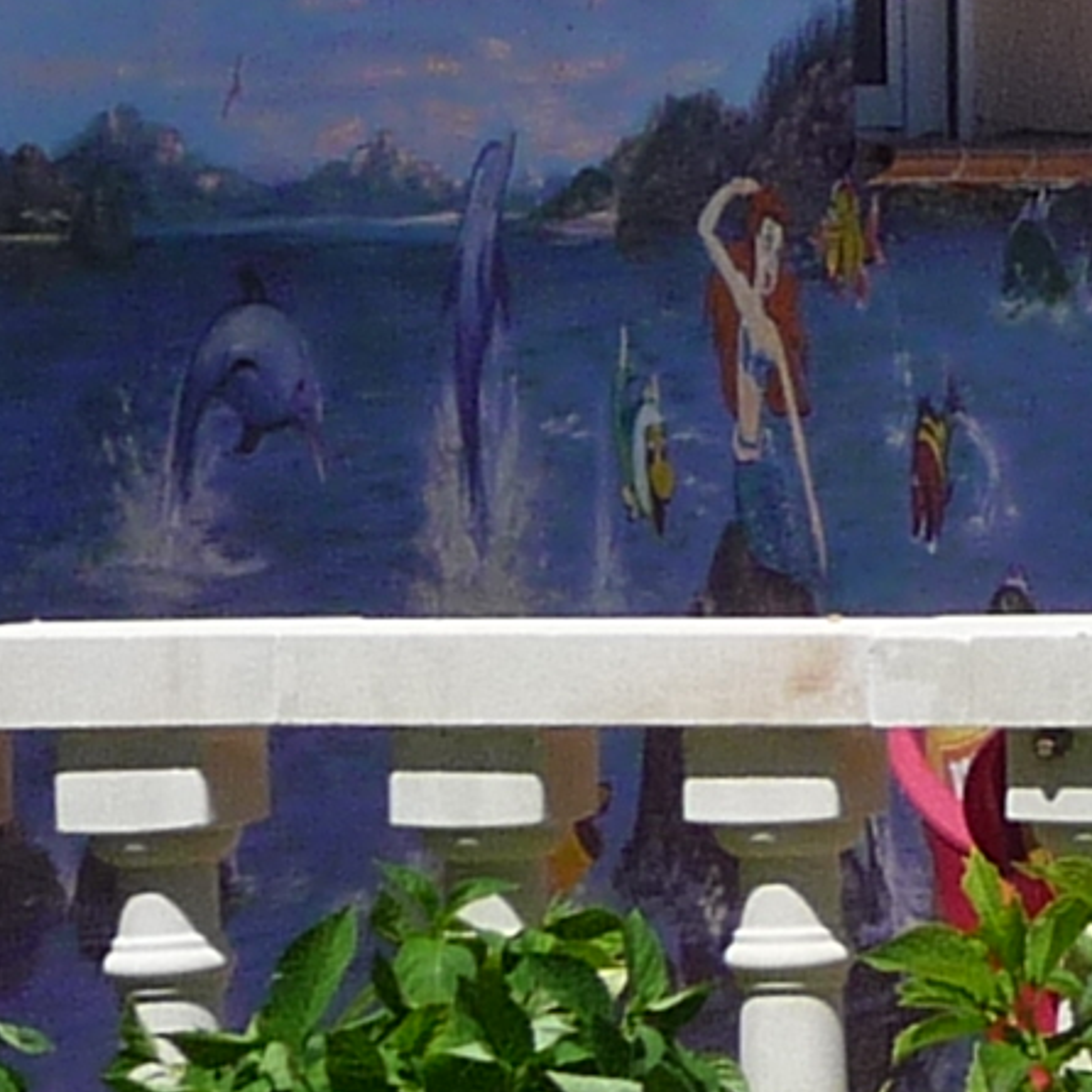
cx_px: 2605
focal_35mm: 233
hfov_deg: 7.1
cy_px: 27
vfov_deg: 7.5
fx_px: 8316
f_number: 9
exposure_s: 1/250
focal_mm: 6
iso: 100
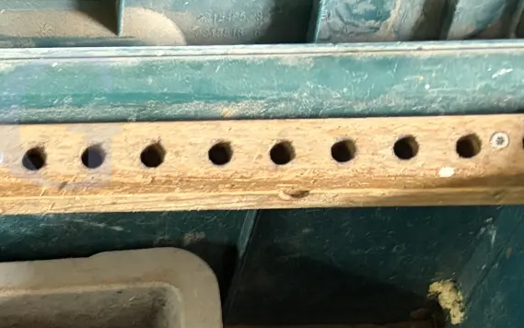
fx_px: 1328
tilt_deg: -72.6
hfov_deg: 21.5
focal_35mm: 93
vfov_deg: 12.8
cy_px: 583
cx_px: -8
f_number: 1.6
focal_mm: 5.96
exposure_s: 1/25
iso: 500
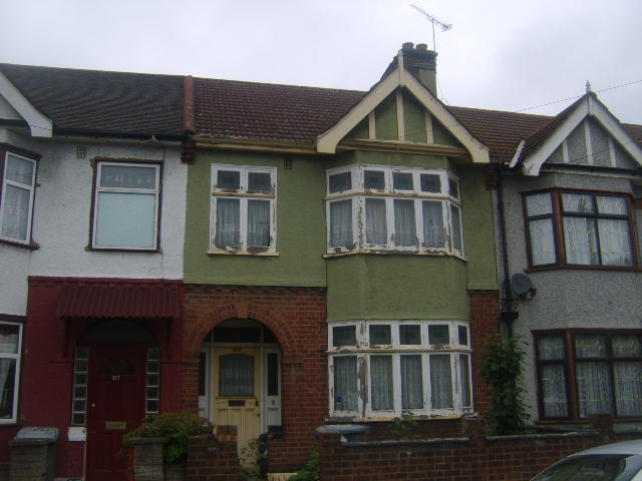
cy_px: 240
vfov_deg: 40.7
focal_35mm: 35
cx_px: 321
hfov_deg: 52.6
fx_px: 649
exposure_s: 1/500
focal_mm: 5.8
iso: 50
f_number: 2.8
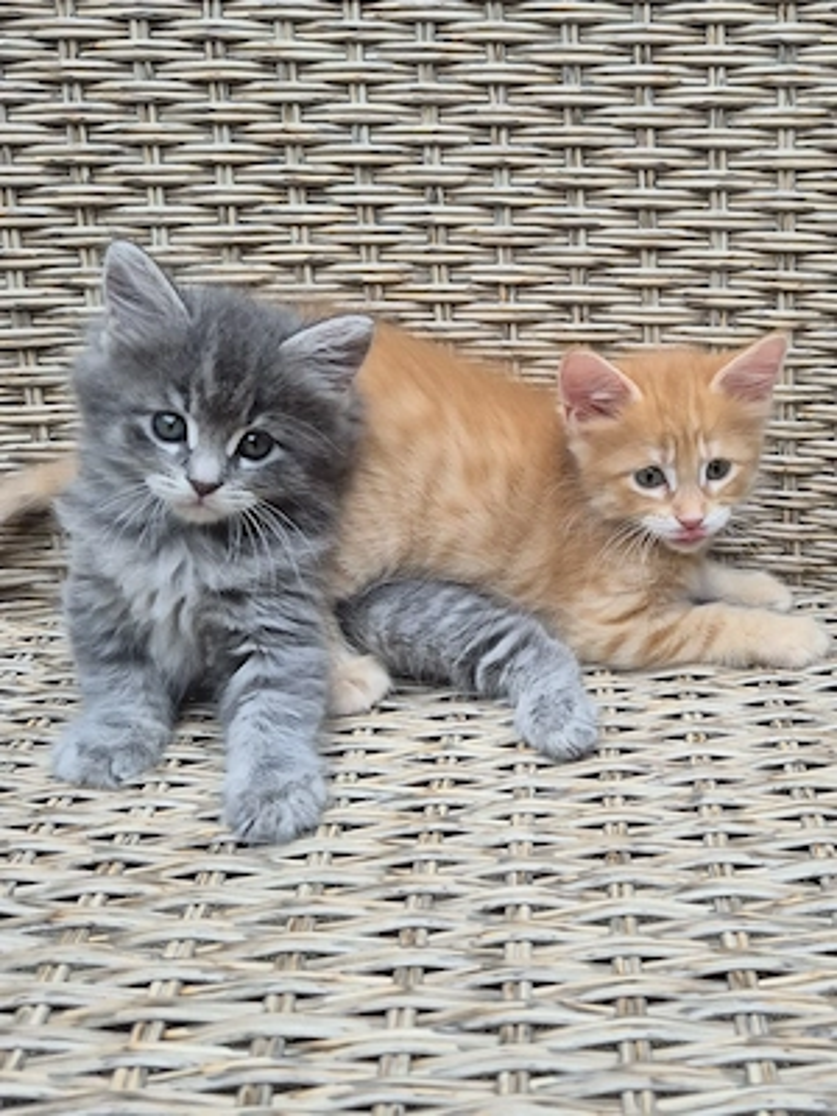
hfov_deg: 58.9
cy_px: 558
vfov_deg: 73.9
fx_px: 742
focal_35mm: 23
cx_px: 418
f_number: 1.8
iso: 125
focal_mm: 5.4
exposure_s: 1/182
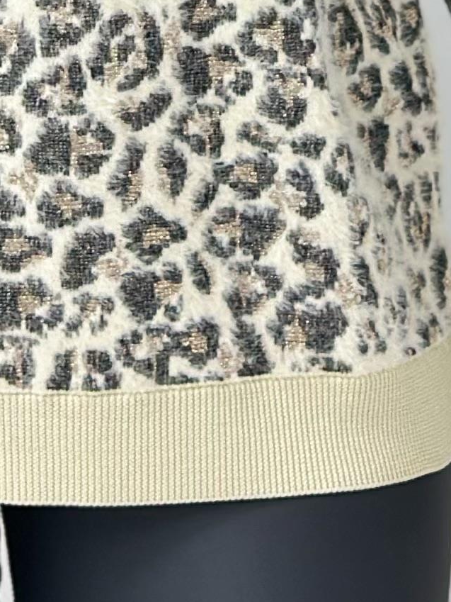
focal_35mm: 228
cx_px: 95
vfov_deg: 8.3
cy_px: -592
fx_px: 3960
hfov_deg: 6.5
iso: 80
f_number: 1.78
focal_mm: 6.86
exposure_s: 1/50
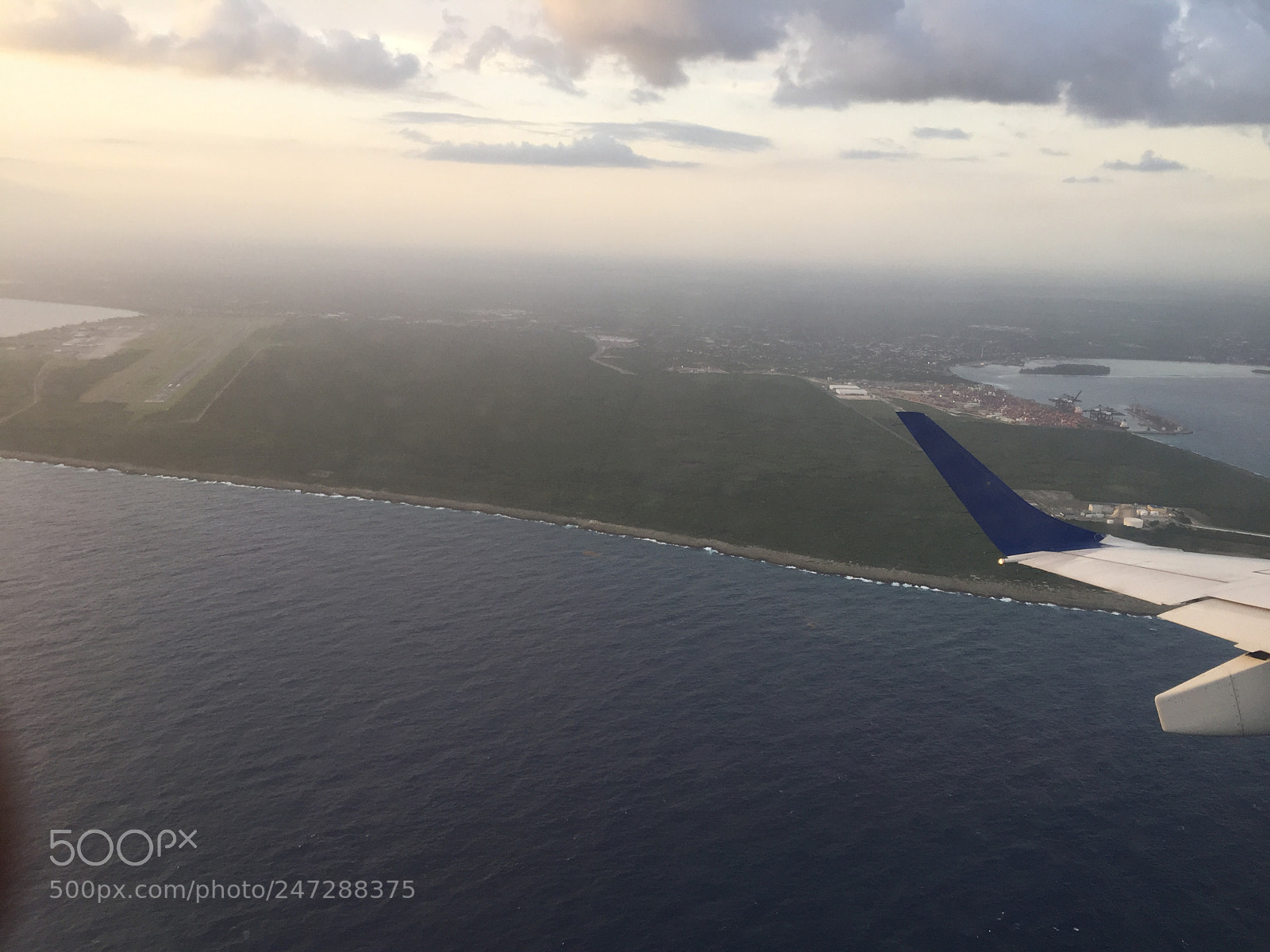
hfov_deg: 61.7
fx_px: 1064
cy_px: 476
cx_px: 635
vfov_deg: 48.2
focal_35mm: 29
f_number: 2.2
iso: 50
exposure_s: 1/120
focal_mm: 4.15
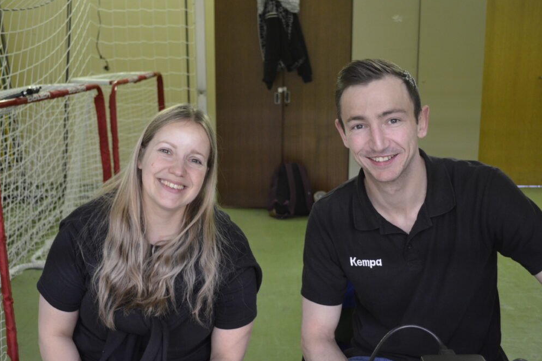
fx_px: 647
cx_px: 270
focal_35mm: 43
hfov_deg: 45.4
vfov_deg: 31.2
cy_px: 182
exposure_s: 1/40
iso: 1600
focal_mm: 28
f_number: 4.5
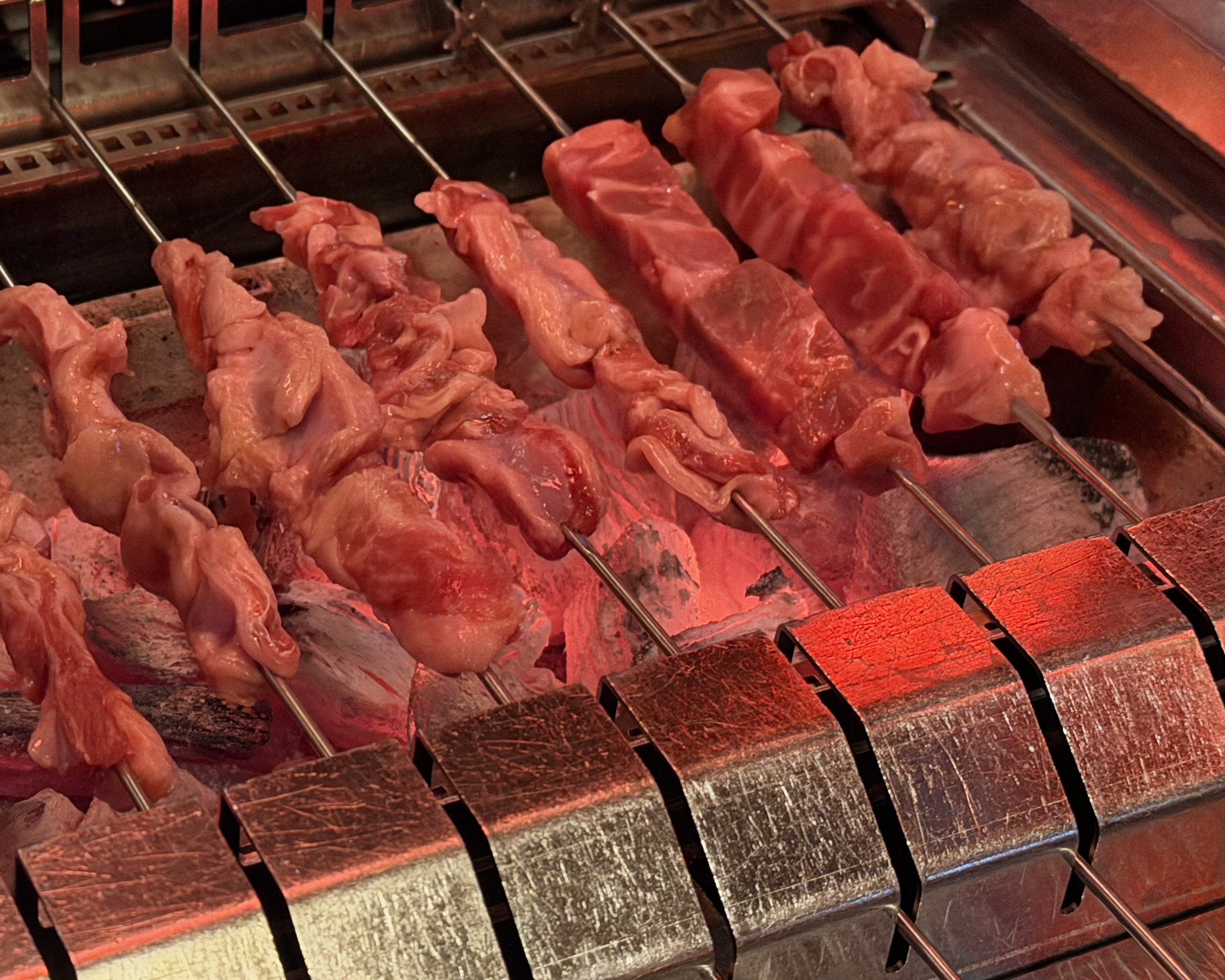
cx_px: 294
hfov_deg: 23.0
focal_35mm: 82
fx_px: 2973
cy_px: 401
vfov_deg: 18.7
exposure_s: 1/30
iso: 640
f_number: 1.78
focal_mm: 6.76
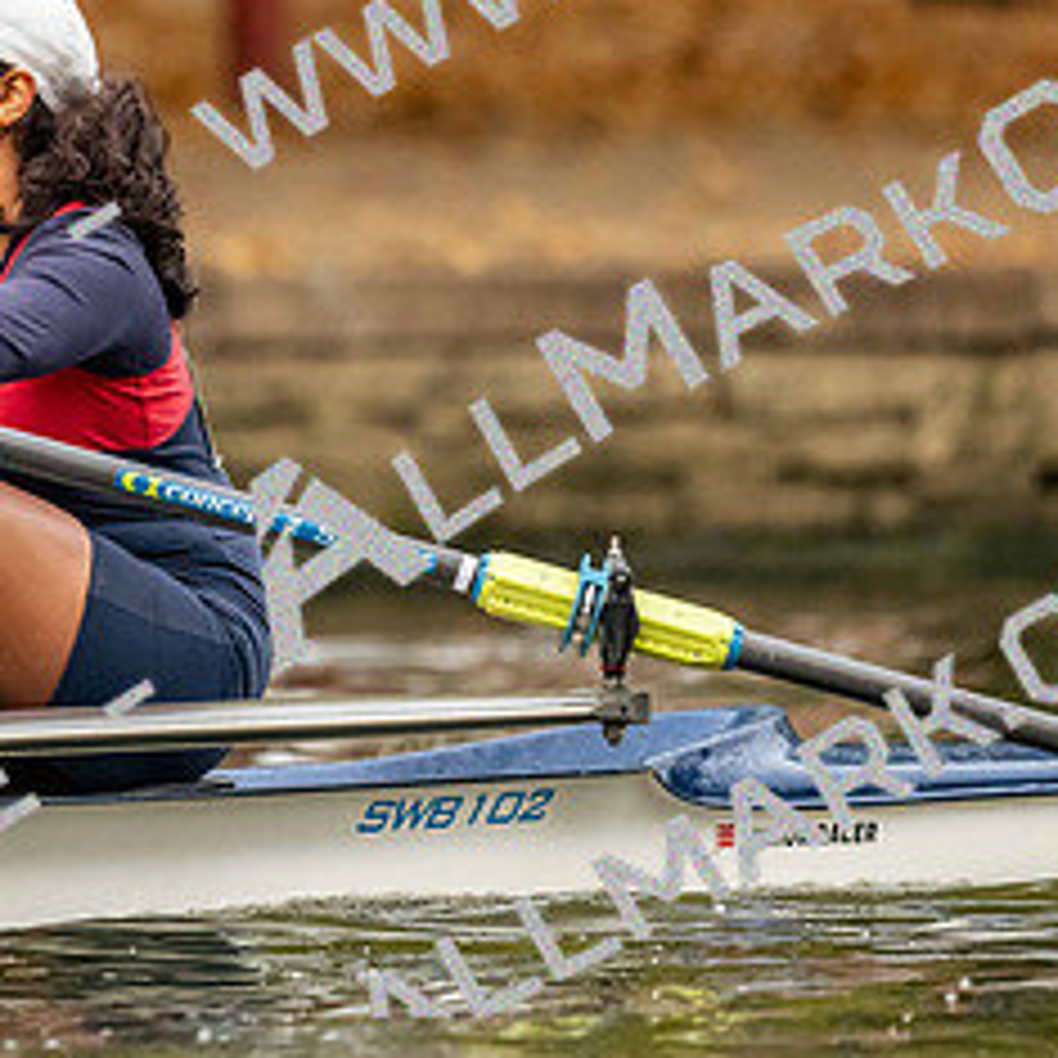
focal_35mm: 839
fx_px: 29012
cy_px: 245
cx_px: -135
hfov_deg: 2.1
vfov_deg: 2.1
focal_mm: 400
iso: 4500
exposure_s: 1/2500
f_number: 4.5
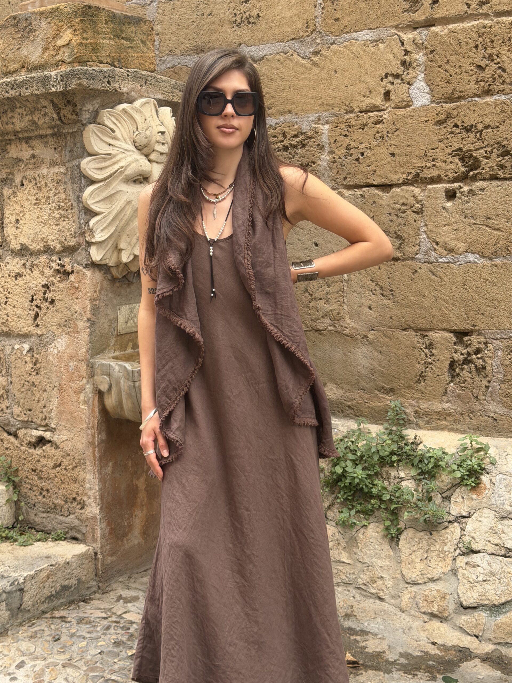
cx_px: 256
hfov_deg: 30.3
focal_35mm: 48
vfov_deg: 39.7
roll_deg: +0.7
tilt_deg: -7.0
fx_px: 947
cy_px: 342
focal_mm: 6.76
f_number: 1.78
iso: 64
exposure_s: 1/611
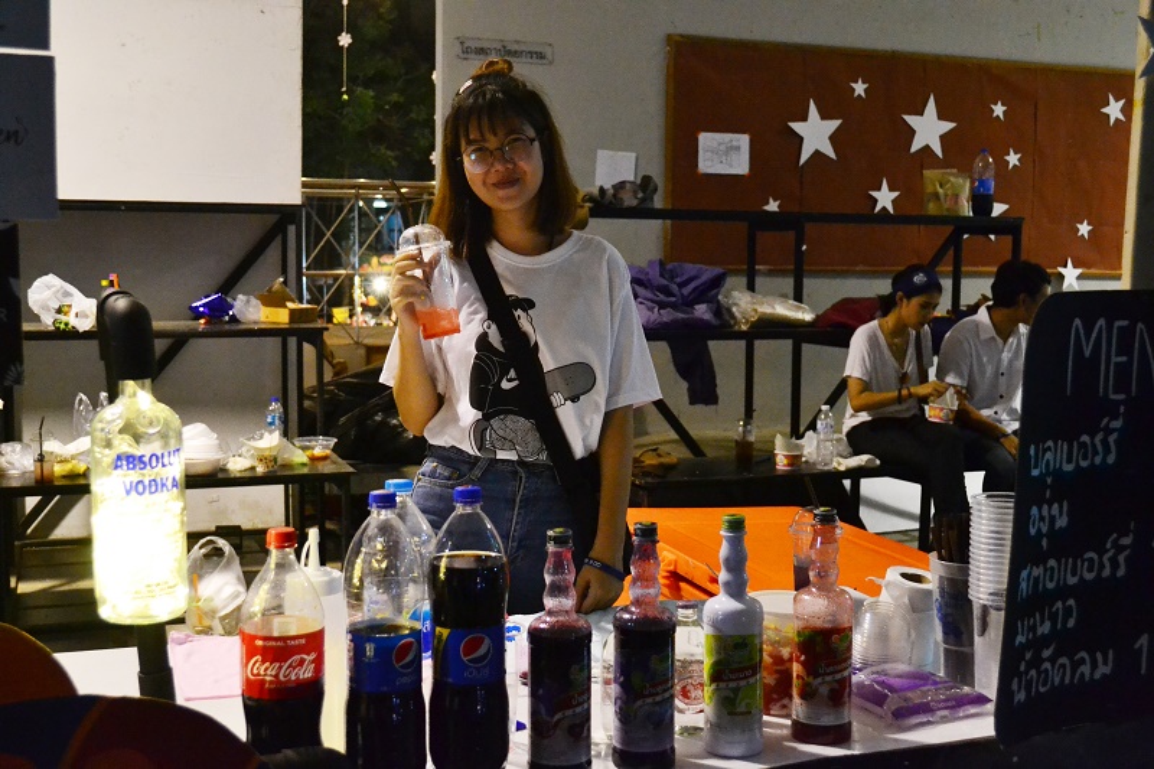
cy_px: 384
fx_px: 1346
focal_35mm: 42
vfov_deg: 31.9
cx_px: 577
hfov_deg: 46.4
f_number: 4.5
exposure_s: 1/50
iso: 3200
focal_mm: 28
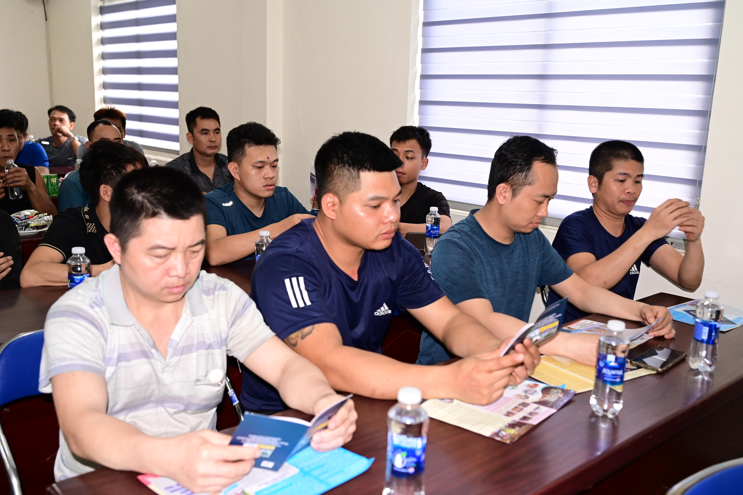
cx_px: 372
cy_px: 248
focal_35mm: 34
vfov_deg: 38.9
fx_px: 702
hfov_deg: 55.8
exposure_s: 1/100
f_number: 4
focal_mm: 34
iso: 1000
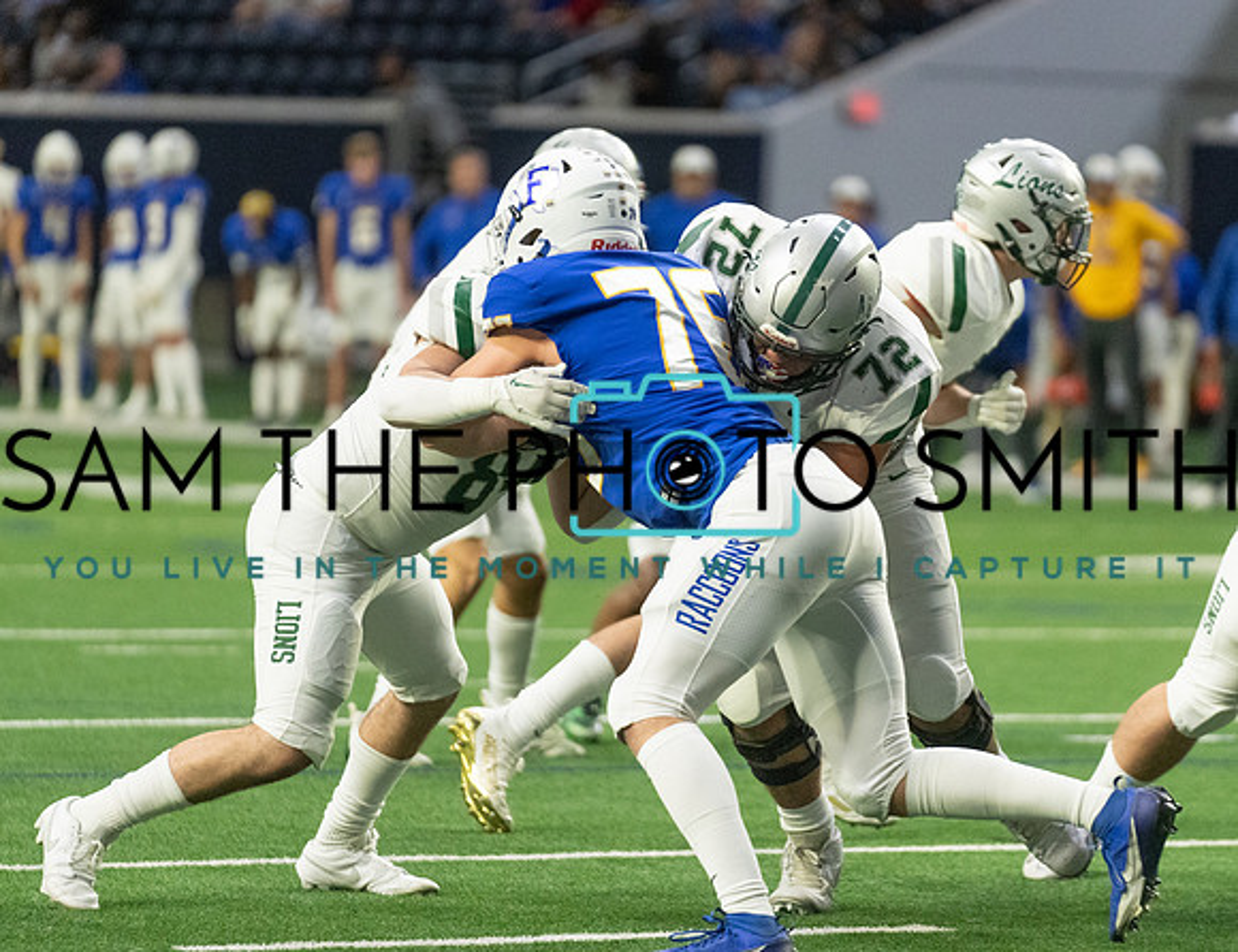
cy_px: 360
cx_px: 623
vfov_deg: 5.5
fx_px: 9882
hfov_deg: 7.2
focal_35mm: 274
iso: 5000
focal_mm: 198
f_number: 2.8
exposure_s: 1/1000
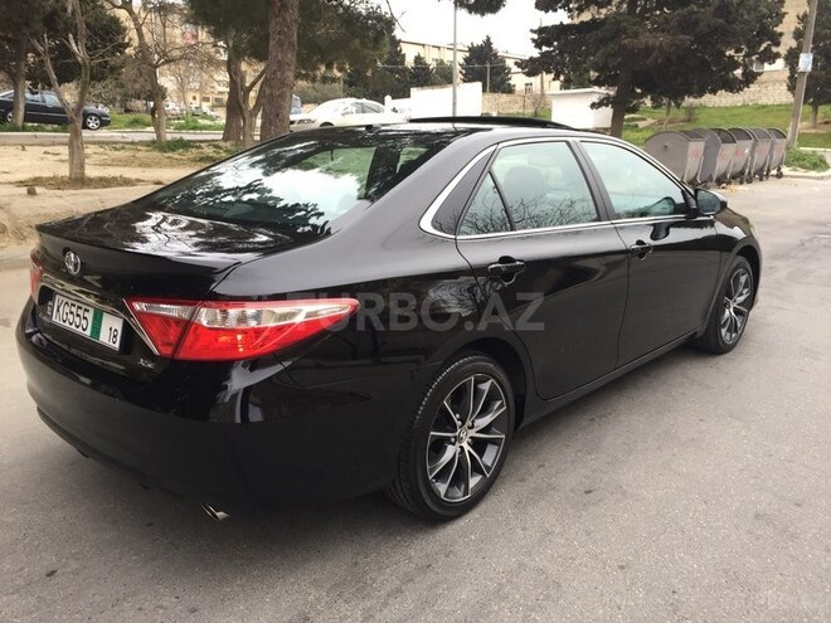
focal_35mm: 29
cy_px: 312
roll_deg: -0.1
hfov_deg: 61.7
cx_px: 416
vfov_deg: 48.2
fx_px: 696
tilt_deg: -12.7
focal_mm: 4.15
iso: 32
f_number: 2.2
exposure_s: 1/50
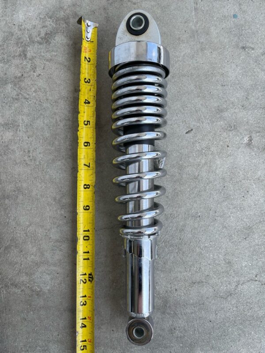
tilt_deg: -87.2
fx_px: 265
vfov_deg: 67.3
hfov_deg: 53.1
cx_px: 132
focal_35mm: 26
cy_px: 176
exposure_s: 1/660
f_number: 1.6
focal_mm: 5.1
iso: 32
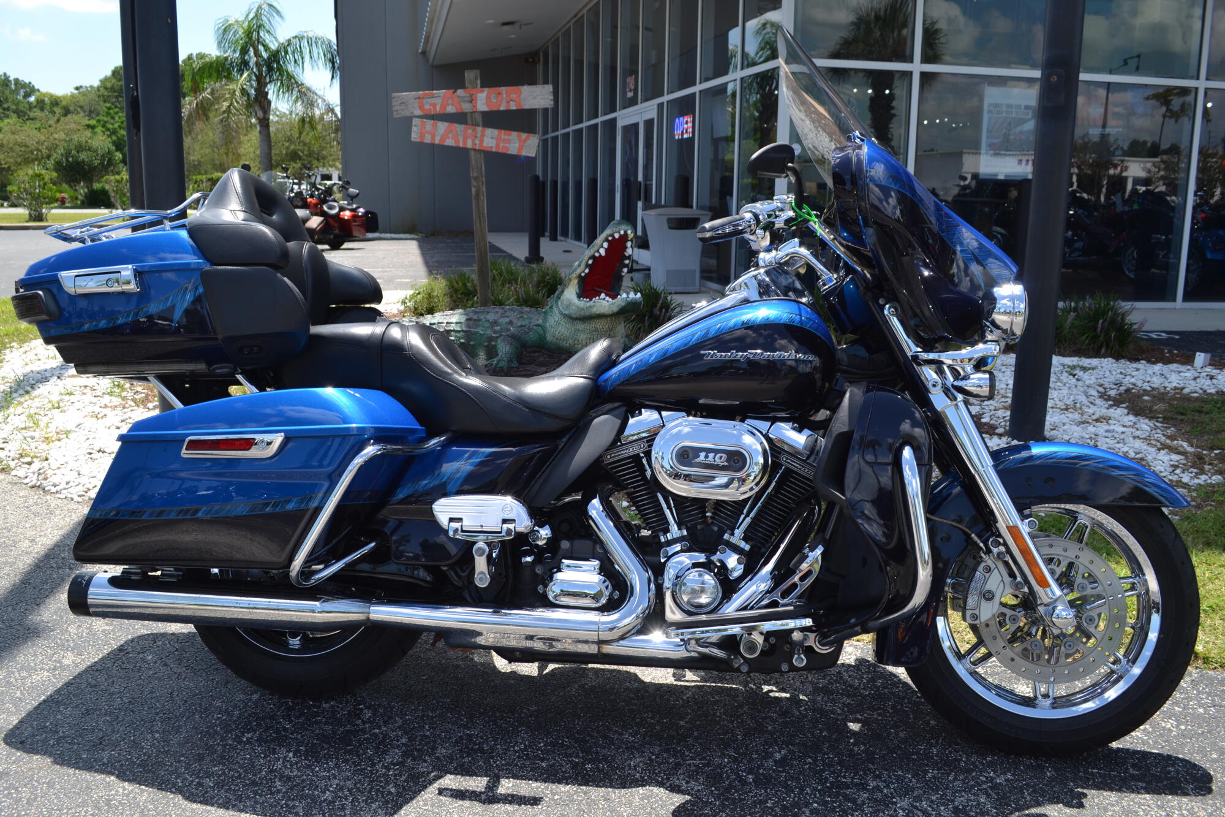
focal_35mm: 30
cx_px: 612
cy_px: 408
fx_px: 1021
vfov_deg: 43.6
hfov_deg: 61.9
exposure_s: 1/200
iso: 100
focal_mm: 20
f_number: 7.1
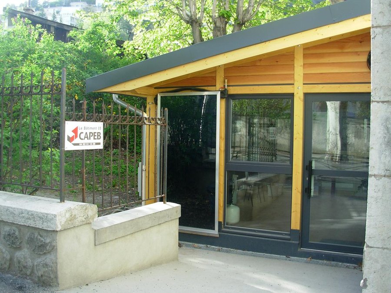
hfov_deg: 49.0
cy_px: 146
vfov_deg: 37.7
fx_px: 429
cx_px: 196
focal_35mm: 38
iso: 50
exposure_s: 1/121
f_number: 2.9
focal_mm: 6.3
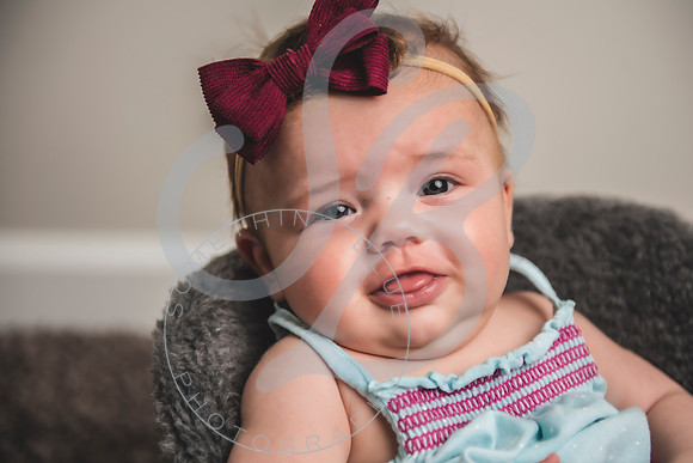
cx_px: 356
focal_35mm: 73
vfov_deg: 18.7
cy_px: 232
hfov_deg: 27.8
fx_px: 1402
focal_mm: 70
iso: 100
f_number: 2.8
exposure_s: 1/250
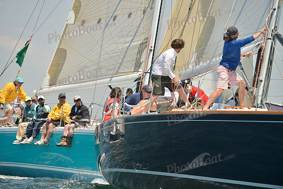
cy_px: 94
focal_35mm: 260
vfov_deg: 5.3
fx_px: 2044
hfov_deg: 7.9
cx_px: 142
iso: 280
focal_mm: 260
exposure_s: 1/1250
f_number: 5.6
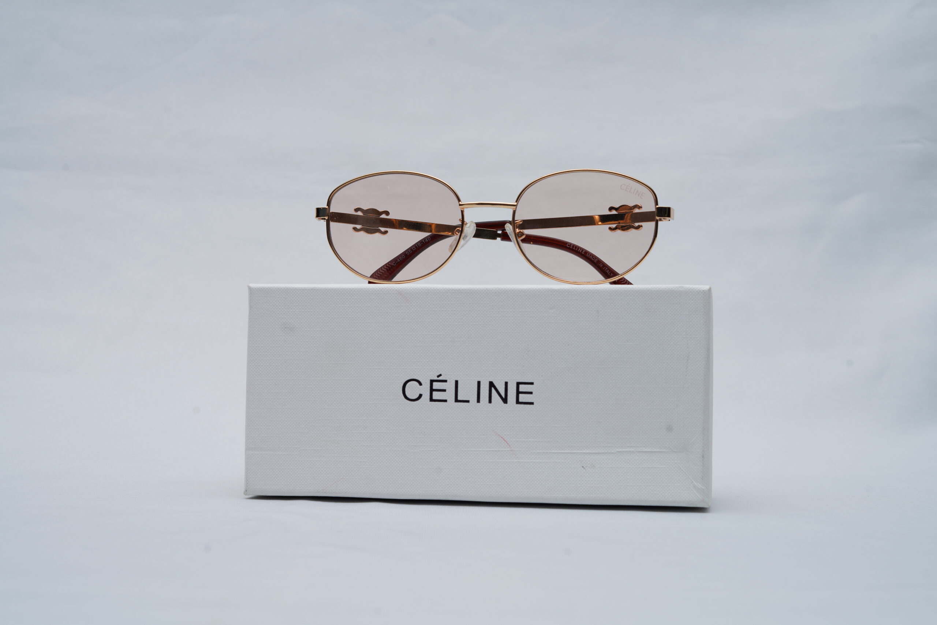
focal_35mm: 50
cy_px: 312
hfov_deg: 39.6
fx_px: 1301
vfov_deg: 27.0
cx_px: 468
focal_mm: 50
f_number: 9
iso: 100
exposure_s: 1/160
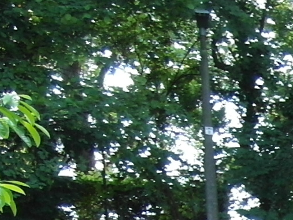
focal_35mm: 216
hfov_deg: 7.4
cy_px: 626
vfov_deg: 6.4
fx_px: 1828
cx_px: 1048
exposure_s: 1/45
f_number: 2.7
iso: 120
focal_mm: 6.5
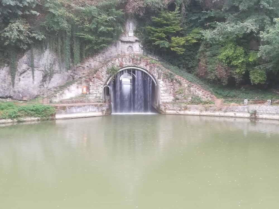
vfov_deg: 31.5
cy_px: 104
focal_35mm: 46
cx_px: 140
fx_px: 371
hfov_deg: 41.2
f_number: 2.2
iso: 100
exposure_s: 1/33.3
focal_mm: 3.83
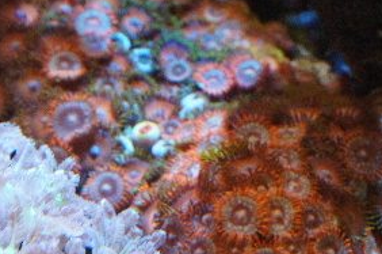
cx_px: 230
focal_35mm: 117
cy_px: 151
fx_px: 1239
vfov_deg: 11.7
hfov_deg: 17.5
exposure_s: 1/125
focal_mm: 50
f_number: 10
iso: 6400
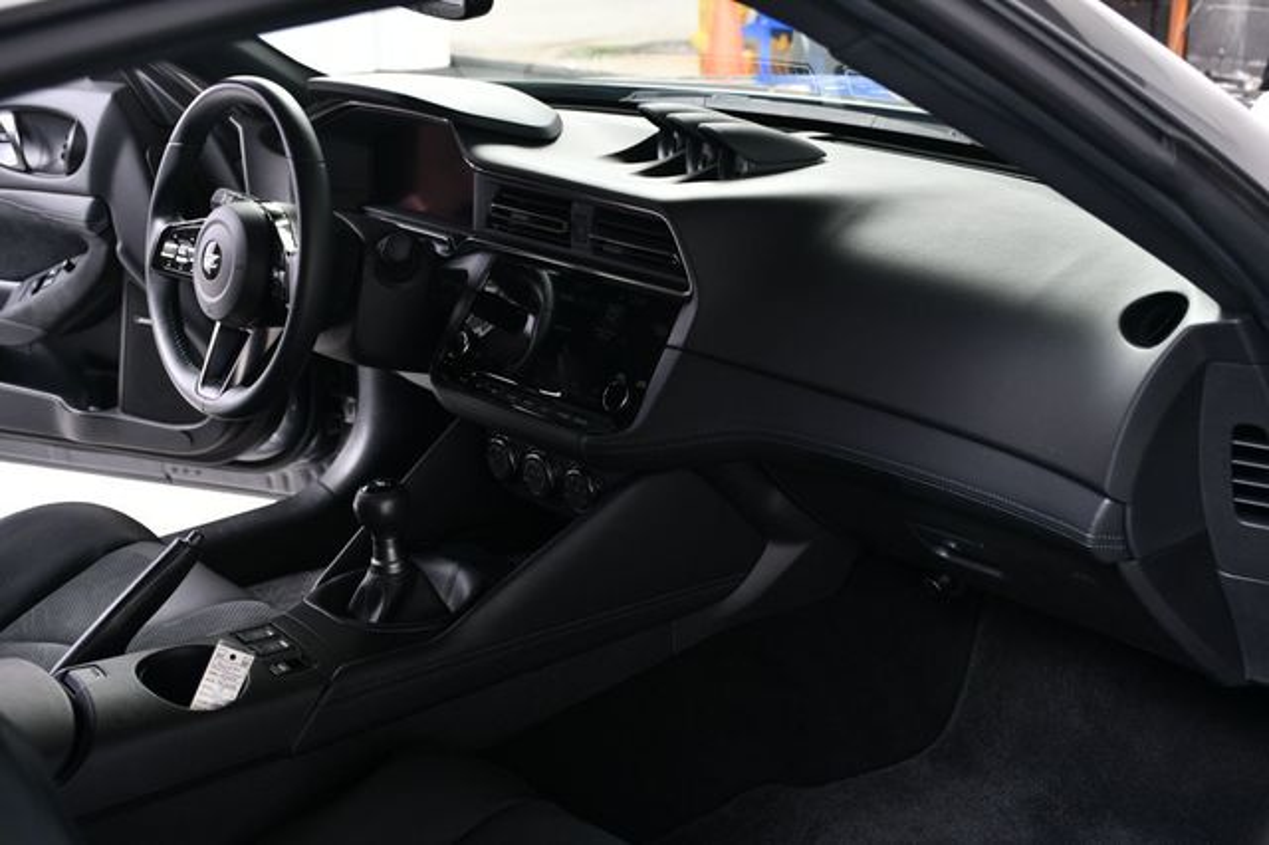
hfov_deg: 41.1
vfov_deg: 28.0
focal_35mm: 48
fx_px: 1691
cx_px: 634
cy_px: 422
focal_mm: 32
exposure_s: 1/160
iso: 100
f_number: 4
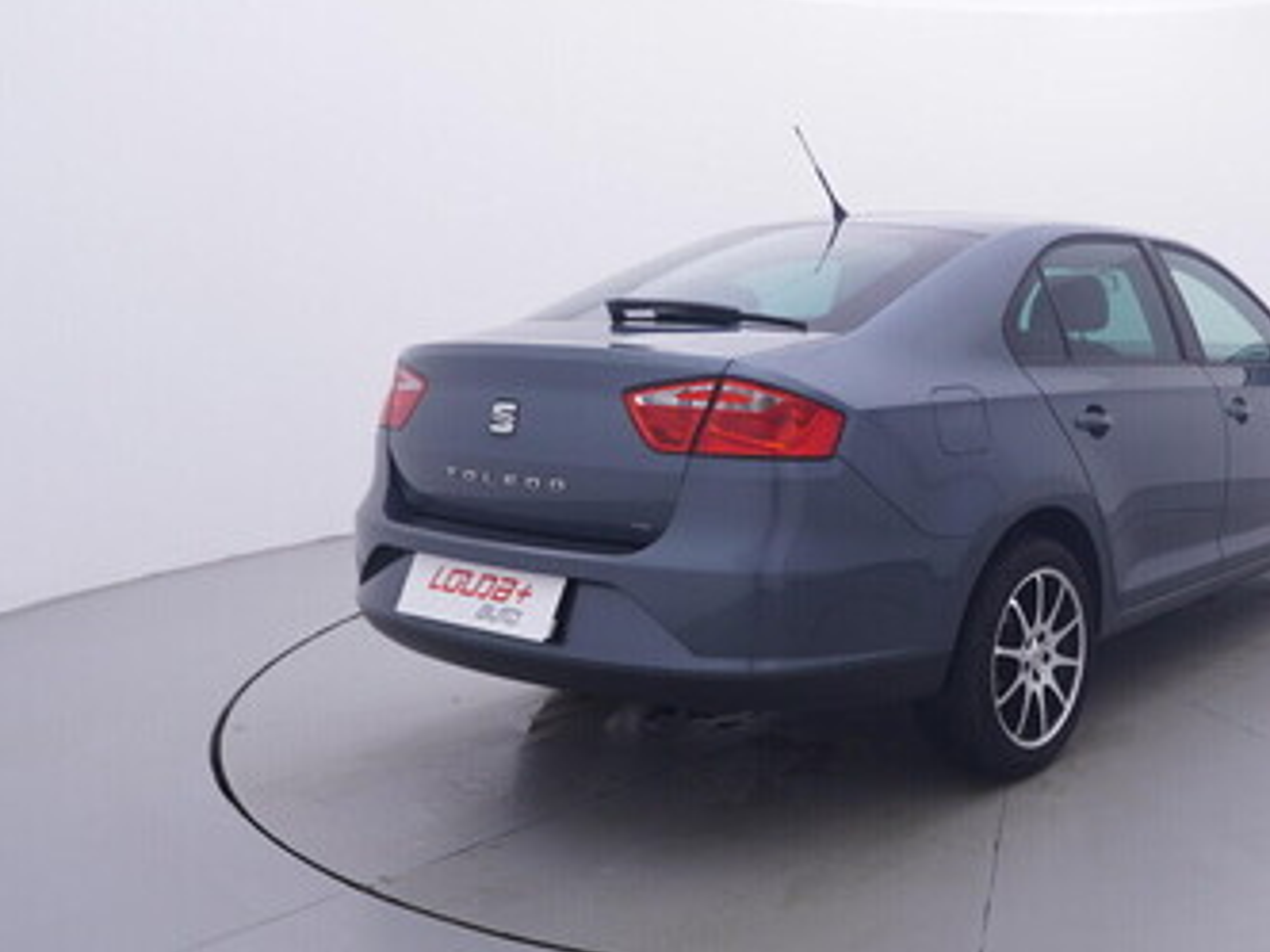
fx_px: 1313
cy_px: 373
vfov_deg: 39.7
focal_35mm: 36
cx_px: 1039
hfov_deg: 48.3
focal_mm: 15
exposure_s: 1/80
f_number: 5
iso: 200
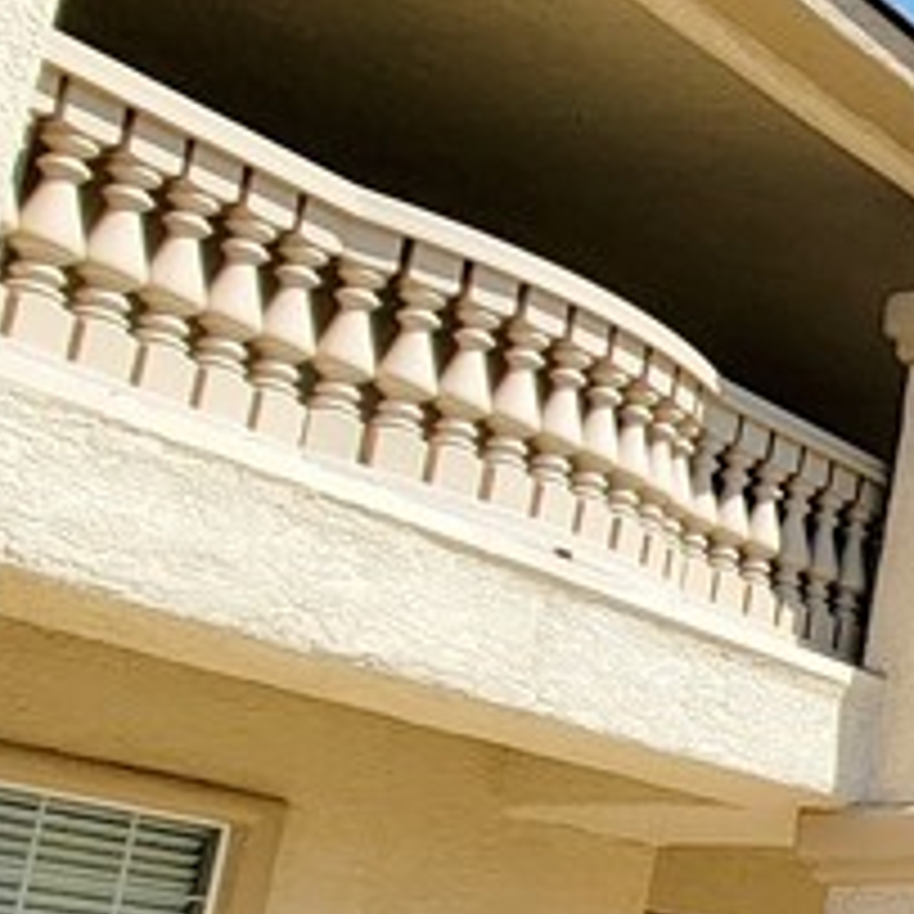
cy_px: 855
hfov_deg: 15.9
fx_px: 1733
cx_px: 2121
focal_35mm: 58
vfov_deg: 28.2
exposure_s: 1/2500
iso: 50
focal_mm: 2.2
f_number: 2.2
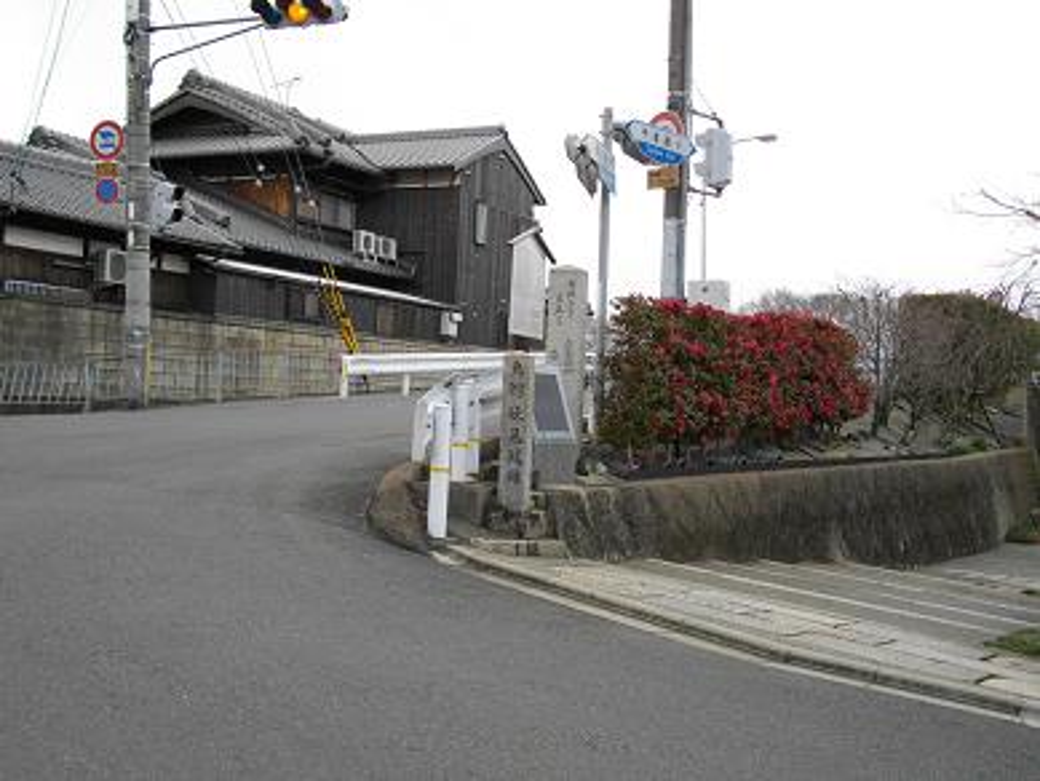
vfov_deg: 36.0
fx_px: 1202
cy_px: 390
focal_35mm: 40
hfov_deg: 46.8
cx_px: 520
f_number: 3.2
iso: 100
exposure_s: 1/250
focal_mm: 7.1
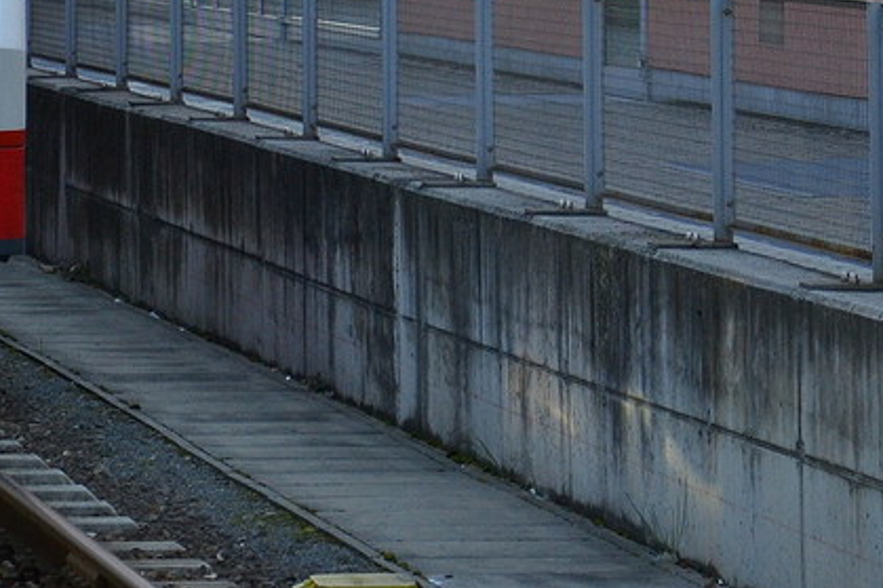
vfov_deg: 4.8
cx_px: -53
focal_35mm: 284
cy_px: -229
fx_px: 6963
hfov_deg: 7.2
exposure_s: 1/400
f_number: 5.3
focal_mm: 62
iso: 400
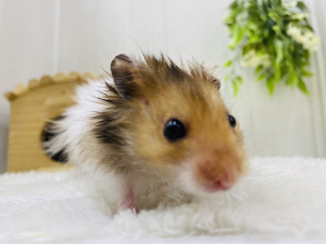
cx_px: 163
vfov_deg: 54.9
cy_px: 122
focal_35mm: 25
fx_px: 235
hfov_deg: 69.4
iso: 80
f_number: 1.8
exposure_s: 1/100
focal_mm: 4.25
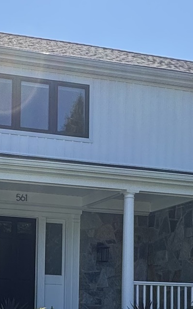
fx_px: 598
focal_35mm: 71
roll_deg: -2.2
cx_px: -68
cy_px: 278
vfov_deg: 27.9
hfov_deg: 17.1
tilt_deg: +3.2
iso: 50
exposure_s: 1/796
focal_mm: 2.22
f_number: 2.2
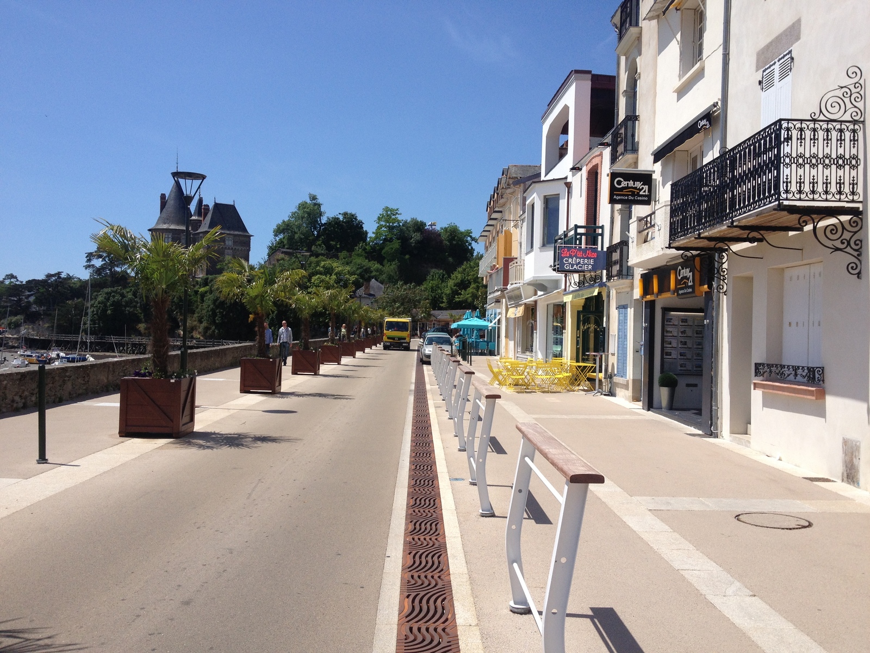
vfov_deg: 40.7
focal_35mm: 35
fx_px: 880
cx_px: 435
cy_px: 326
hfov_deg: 52.6
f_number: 2.4
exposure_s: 1/2513
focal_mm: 4.28
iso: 50
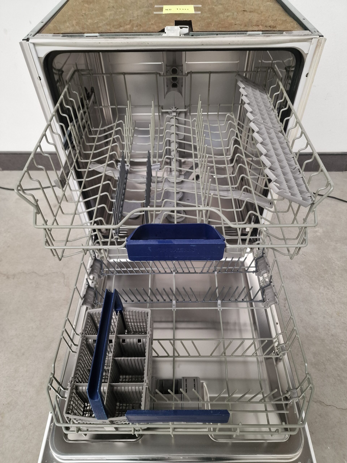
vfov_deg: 73.9
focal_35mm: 23
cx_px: 174
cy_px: 232
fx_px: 307
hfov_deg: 58.9
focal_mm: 6.4
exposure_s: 1/100
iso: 160
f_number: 1.8
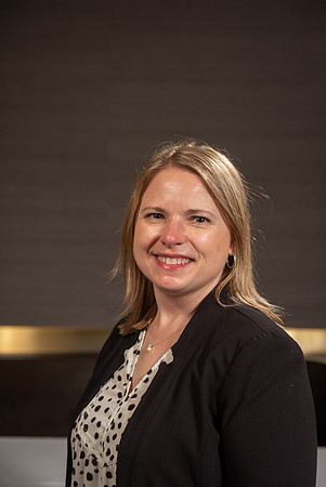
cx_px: 163
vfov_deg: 30.5
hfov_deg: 20.7
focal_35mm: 66
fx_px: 894
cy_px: 244
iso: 800
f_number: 4
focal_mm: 66
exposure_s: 1/100
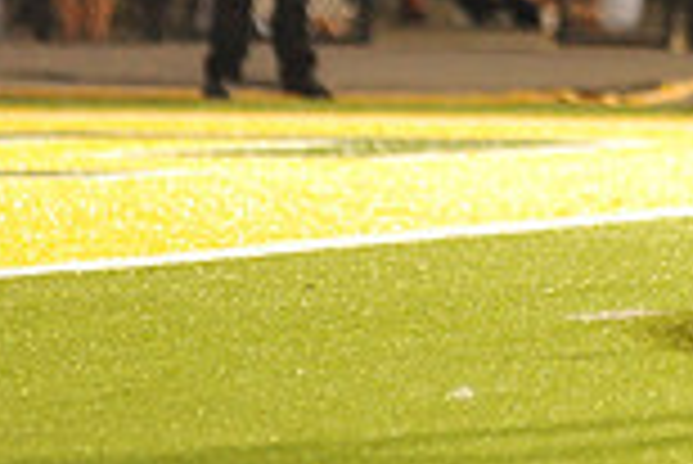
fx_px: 14470
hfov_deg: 2.7
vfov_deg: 1.8
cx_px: 1066
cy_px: -378
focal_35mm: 751
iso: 6400
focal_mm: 200
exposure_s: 1/320
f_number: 4
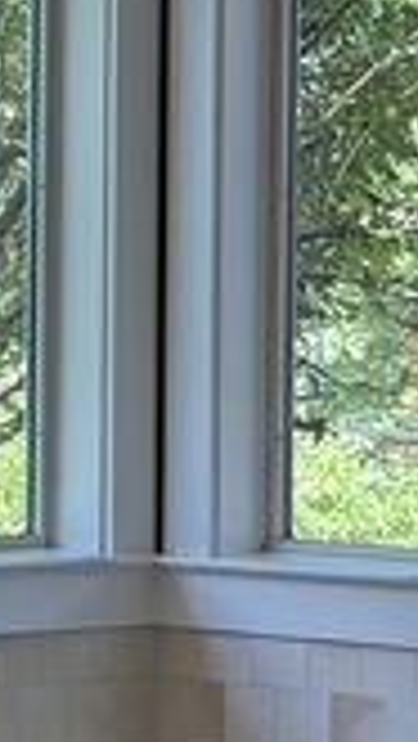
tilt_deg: -2.4
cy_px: 472
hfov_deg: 5.8
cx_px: -422
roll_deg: +0.2
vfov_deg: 10.6
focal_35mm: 203
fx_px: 3994
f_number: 1.78
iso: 64
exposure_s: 1/265
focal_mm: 6.76
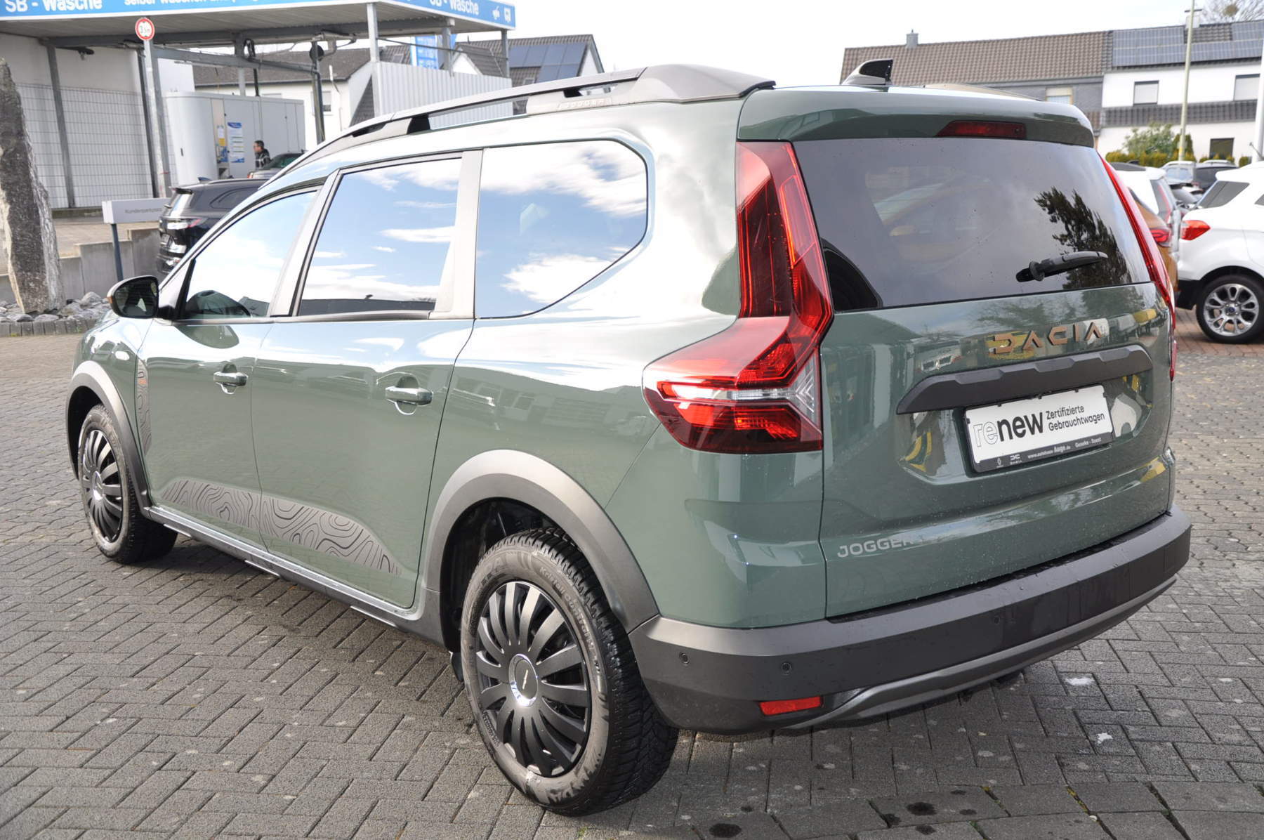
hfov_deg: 51.3
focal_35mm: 38
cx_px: 632
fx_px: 1315
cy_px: 420
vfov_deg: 35.4
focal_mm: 25
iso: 220
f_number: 4
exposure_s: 1/200
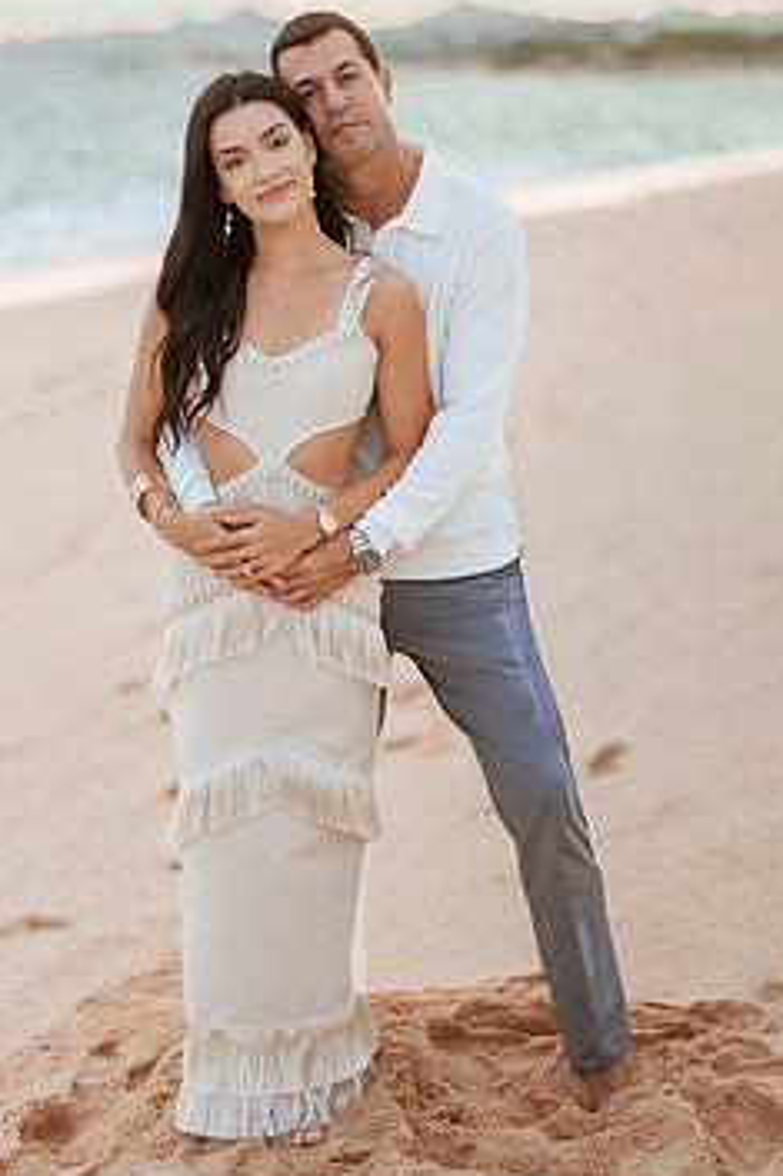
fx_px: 2416
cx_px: 390
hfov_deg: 18.4
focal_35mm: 74
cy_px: 473
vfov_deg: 27.3
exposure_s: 1/5000
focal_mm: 58
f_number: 1.6
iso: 250
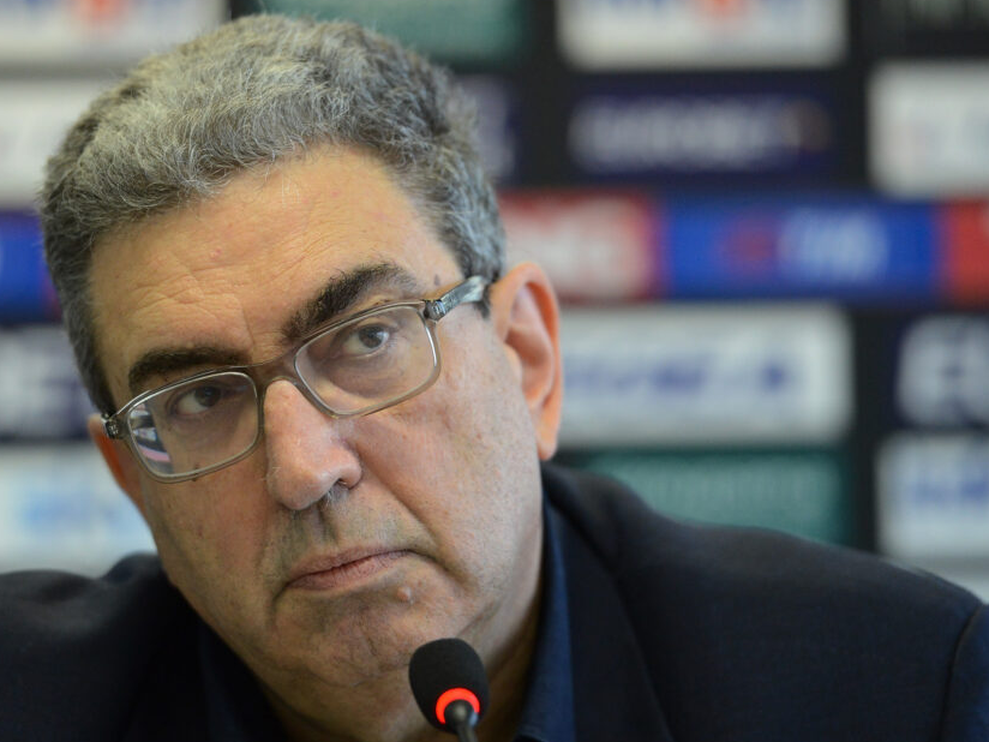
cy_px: 391
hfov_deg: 8.3
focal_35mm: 239
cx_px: 416
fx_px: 6828
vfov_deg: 6.2
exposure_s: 1/160
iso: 3200
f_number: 2.8
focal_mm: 200
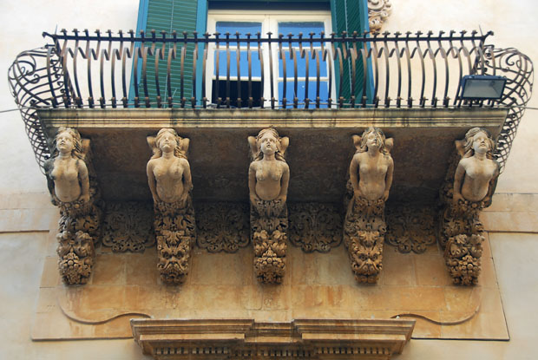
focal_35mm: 57
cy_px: 180
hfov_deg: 35.0
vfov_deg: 23.8
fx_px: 853
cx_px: 269
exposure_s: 1/60
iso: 200
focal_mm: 38
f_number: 5
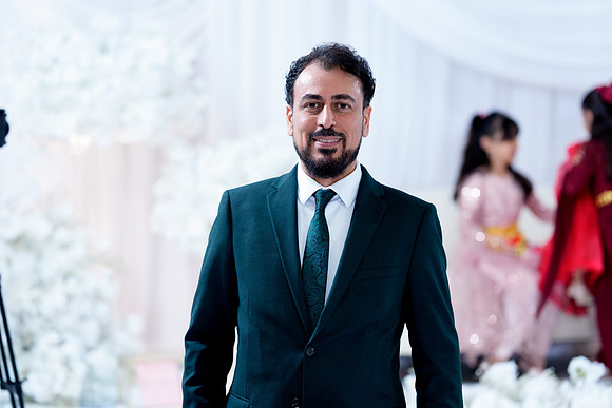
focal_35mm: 85
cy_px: 204
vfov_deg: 16.1
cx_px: 306
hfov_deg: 23.9
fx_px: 1445
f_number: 2
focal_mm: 85
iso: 640
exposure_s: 1/250
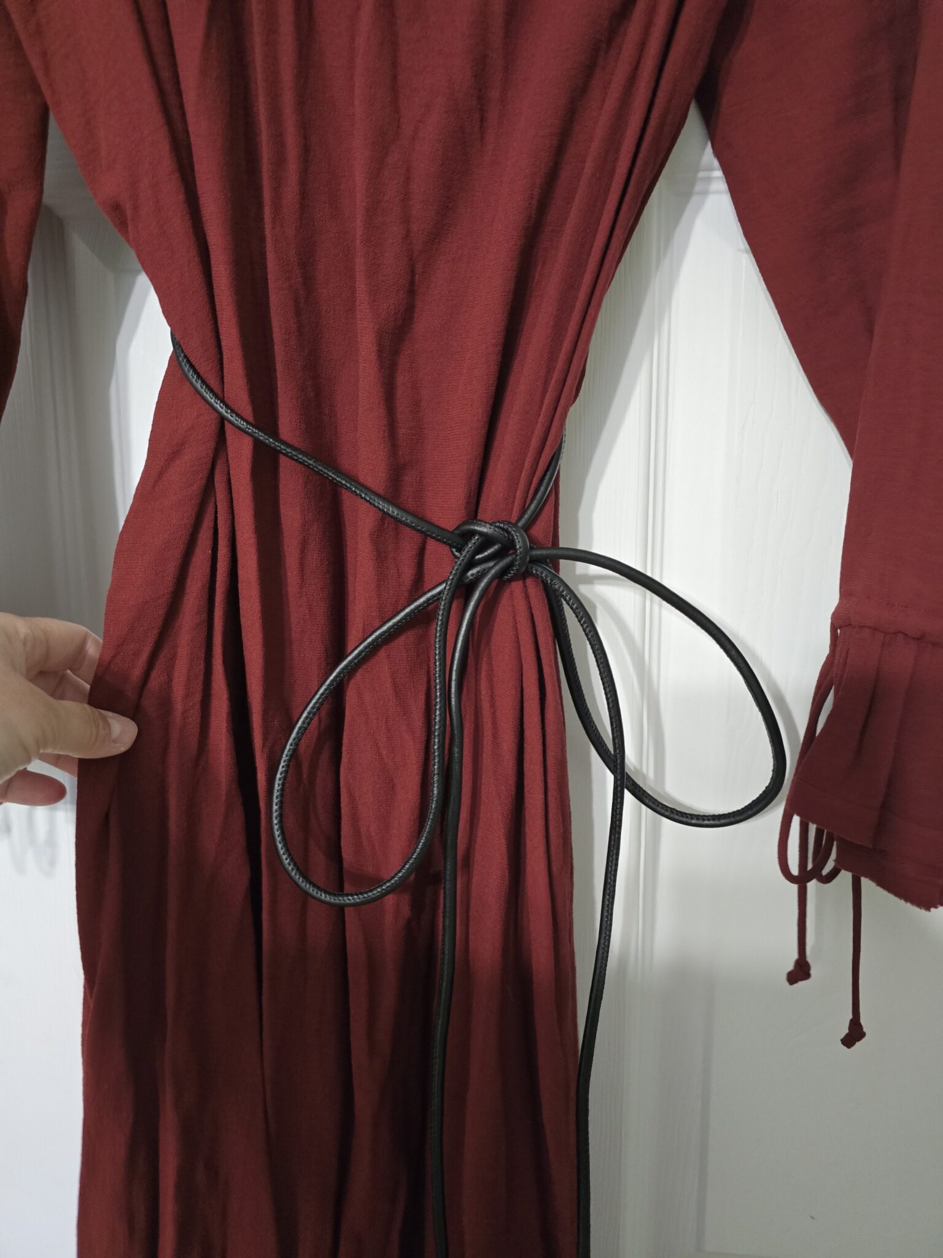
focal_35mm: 23
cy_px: 629
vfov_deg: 73.9
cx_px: 472
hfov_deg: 58.9
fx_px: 835
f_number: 1.7
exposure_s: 1/60
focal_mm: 6.3
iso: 800
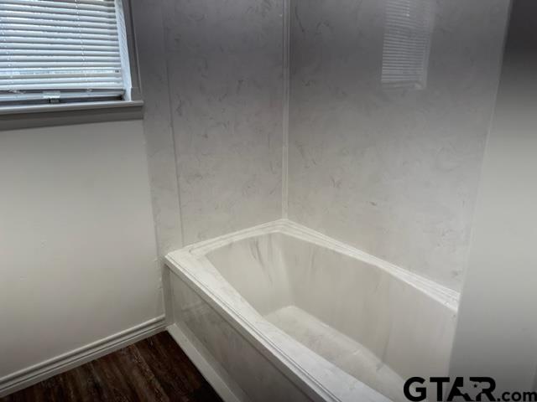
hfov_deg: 71.6
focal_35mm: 24
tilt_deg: -19.2
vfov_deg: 56.8
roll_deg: +1.2
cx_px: 268
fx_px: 372
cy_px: 201
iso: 80
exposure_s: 1/120
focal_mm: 6.86
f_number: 1.78
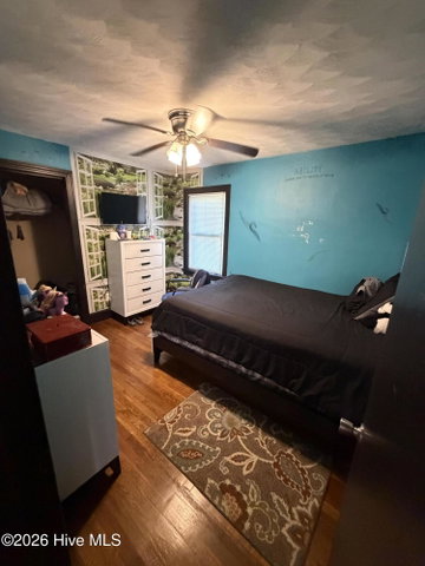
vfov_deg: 102.1
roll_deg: -2.2
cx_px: 212
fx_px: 229
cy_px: 283
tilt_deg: -15.8
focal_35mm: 14
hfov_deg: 85.7
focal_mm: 2.22
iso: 1000
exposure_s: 1/60
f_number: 2.2
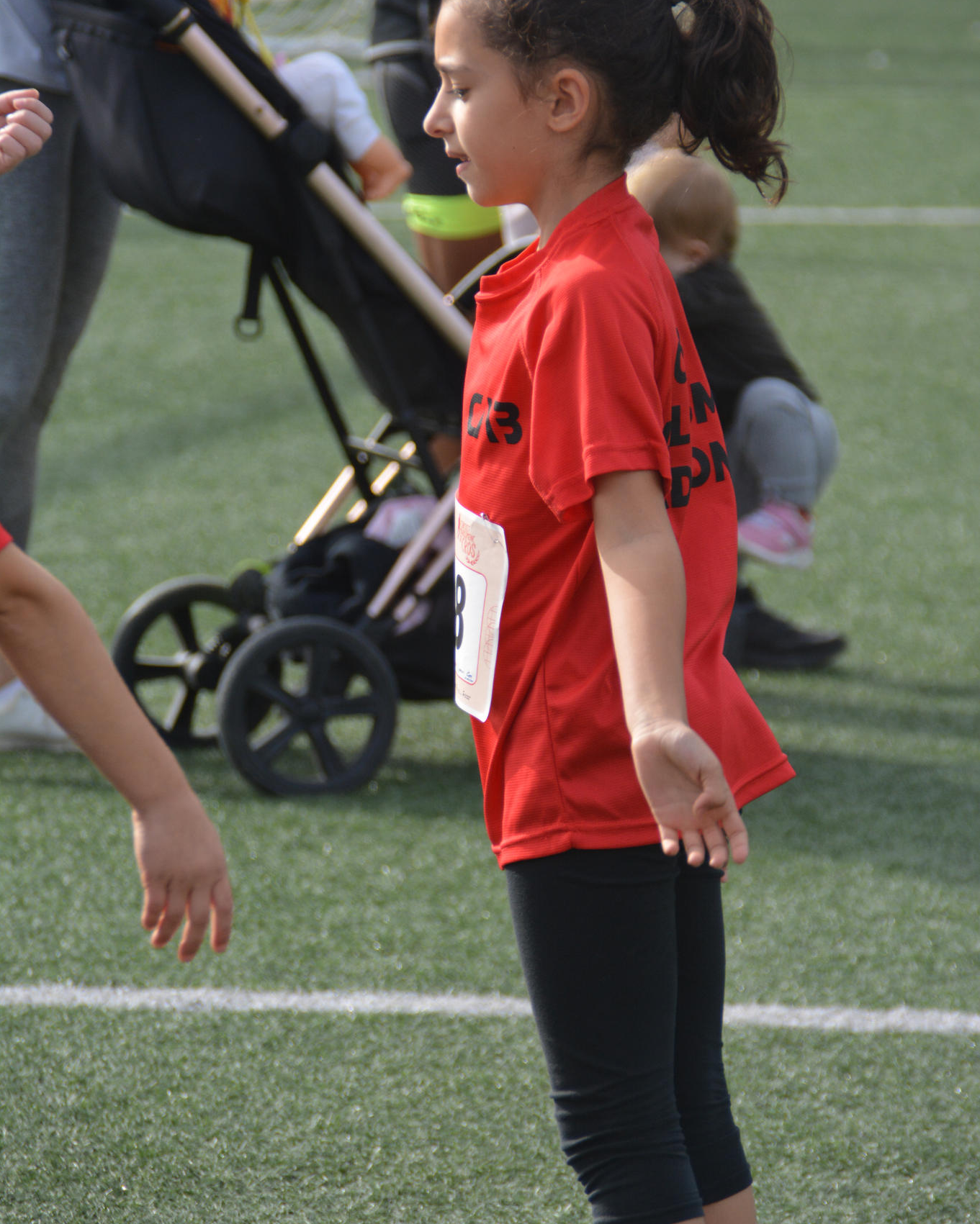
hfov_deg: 4.6
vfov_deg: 5.7
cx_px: 491
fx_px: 12289
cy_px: 561
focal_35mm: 339
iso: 560
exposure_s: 1/1000
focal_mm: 200
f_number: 6.3
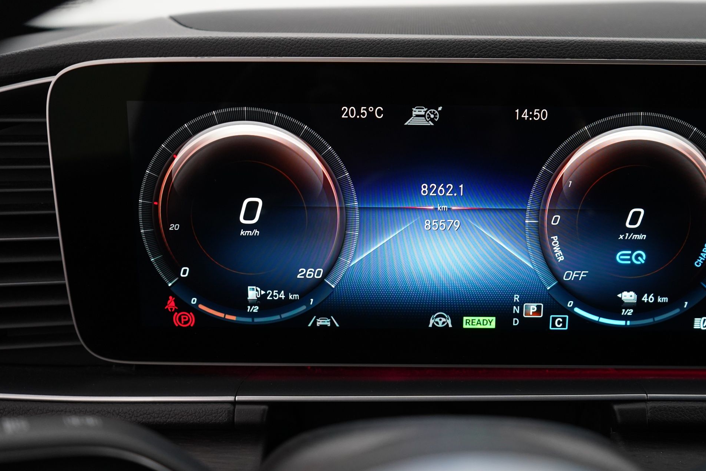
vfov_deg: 35.0
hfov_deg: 50.4
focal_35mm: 38
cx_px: 424
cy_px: 253
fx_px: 745
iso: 1600
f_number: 3.5
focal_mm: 29
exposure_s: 1/60
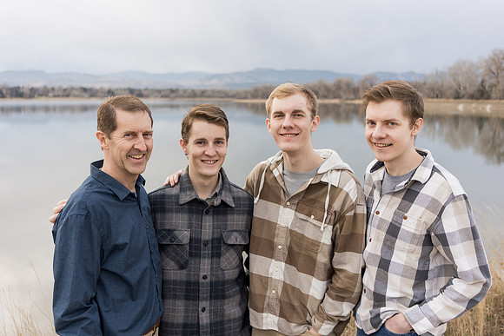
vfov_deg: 37.9
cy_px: 168
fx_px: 490
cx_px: 252
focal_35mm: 35
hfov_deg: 54.4
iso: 200
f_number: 2.8
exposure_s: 1/320
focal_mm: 35
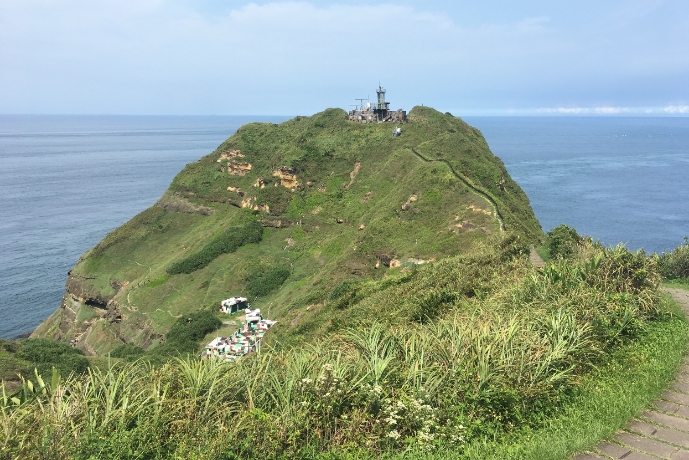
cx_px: 349
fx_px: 593
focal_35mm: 31
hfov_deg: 60.3
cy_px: 200
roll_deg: -0.3
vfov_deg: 42.2
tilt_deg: -6.7
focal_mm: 4.15
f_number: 2.2
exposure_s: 1/916
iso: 25
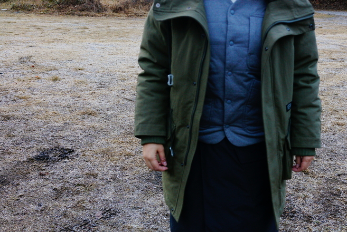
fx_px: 472
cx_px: 230
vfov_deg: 27.3
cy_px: 160
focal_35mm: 49
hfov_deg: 39.9
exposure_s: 1/250
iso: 1600
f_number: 5.6
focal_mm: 35
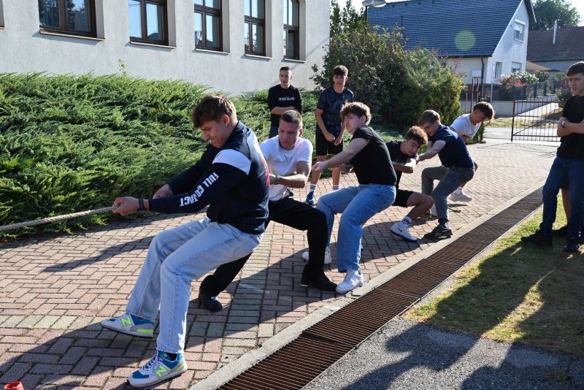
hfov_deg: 54.4
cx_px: 292
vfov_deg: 37.9
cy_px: 195
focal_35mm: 35
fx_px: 568
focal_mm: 35
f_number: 14
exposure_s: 1/640
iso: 1600
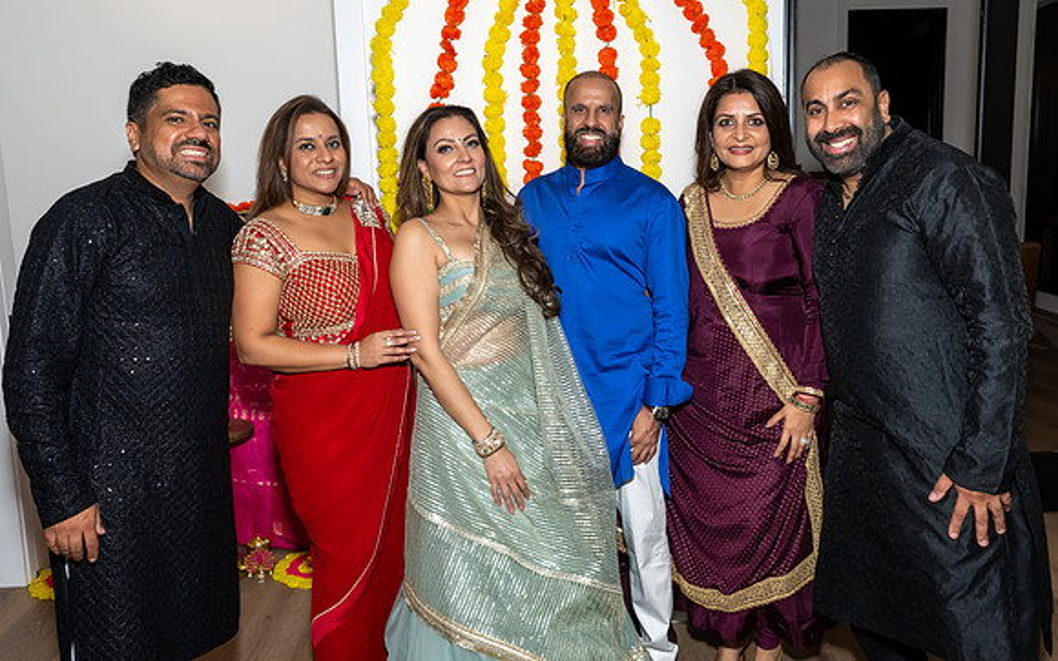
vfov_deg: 40.9
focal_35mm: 31
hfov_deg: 61.7
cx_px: 584
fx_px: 884
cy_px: 293
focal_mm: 18
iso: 1000
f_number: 9
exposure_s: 1/250
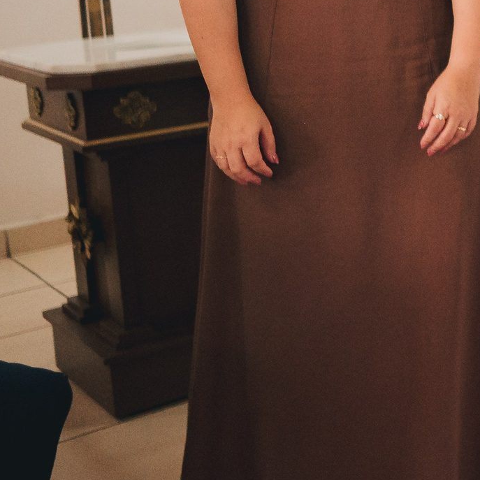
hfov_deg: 18.7
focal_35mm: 76
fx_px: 1192
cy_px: -6
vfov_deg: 21.9
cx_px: 814
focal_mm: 24
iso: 4000
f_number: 2
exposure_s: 1/500
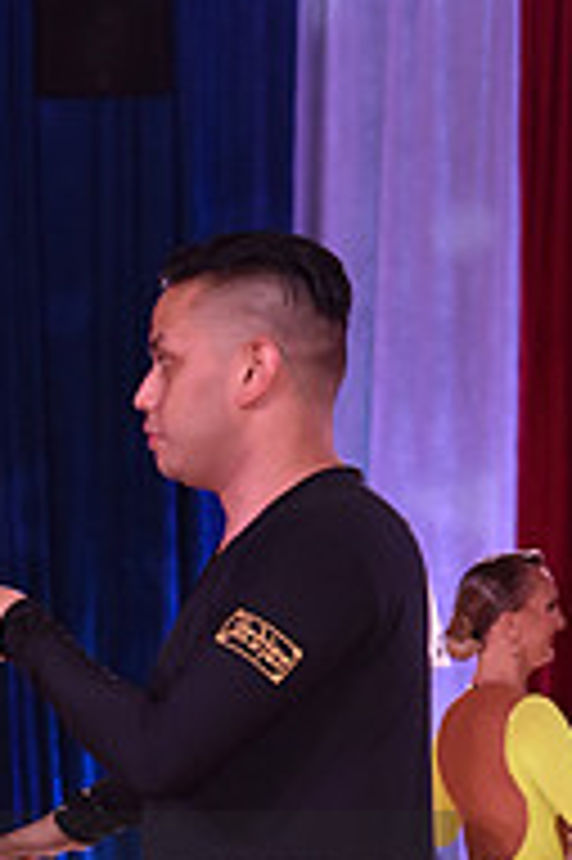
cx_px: -160
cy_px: 964
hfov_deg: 6.4
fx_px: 5085
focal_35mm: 213
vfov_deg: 9.6
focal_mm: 70
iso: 1250
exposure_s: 1/250
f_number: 4.5
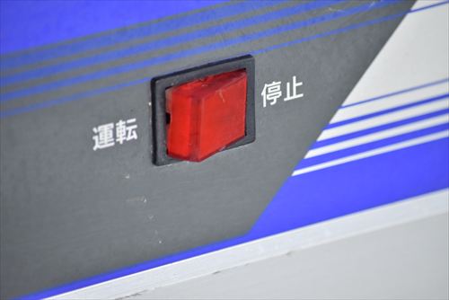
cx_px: 224
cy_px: 150
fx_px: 4492
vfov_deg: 3.8
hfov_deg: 5.7
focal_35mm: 360
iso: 1250
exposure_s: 1/800
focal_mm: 240
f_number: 6.3
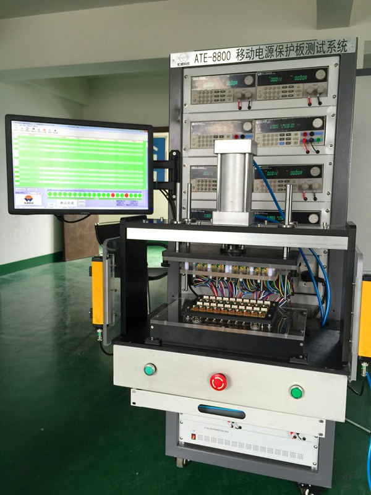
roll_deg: -0.7
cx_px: 186
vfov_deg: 61.7
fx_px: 414
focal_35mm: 29
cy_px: 248
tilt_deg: -6.8
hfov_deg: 48.2
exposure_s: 1/33
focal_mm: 4.15
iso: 64
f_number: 2.2
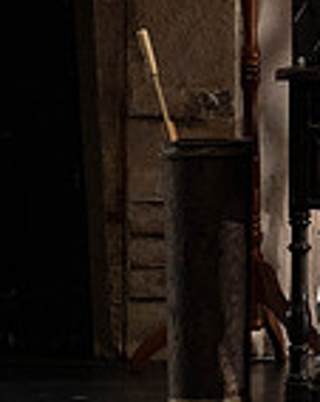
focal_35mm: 768
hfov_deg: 2.0
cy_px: -55
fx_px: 9121
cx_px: 470
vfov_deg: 2.5
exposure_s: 1/250
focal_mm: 200
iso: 3200
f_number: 7.1
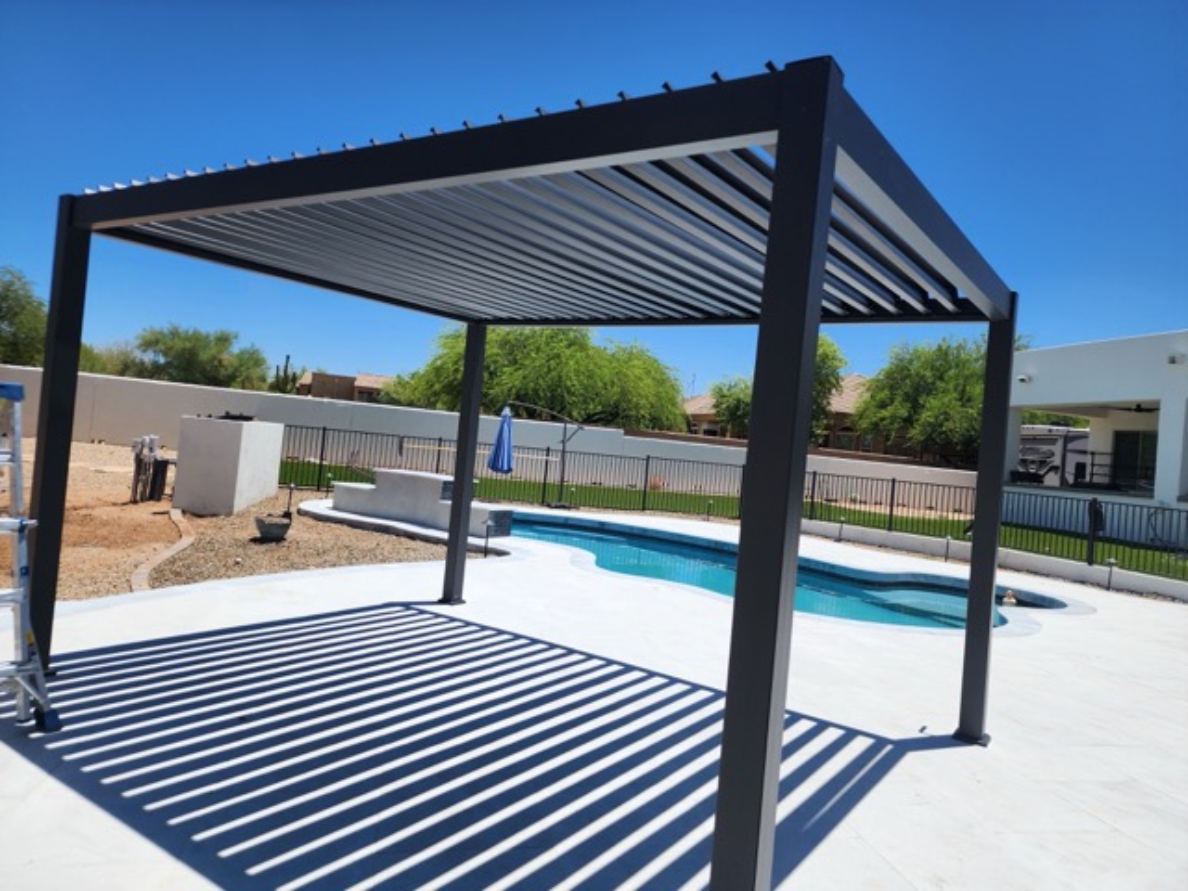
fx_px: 789
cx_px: 594
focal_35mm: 23
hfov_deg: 73.9
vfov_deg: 58.9
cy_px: 446
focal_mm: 6.4
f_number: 1.8
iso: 12
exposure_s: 1/1723
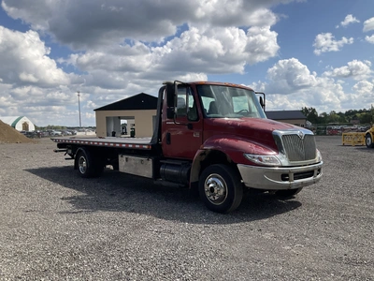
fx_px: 313
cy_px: 140
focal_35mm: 29
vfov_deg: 48.2
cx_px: 187
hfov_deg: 61.7
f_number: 1.8
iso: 25
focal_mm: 3
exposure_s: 1/1786
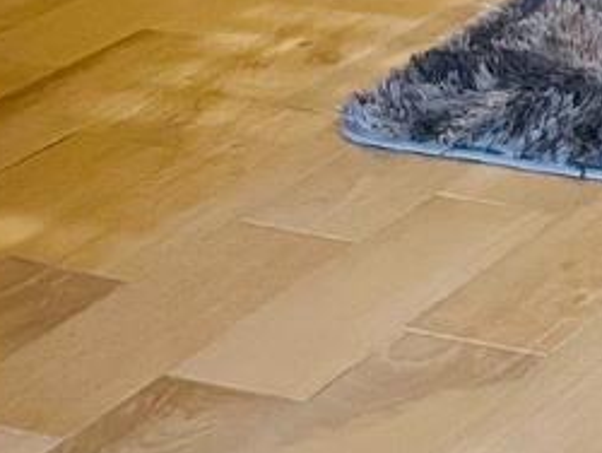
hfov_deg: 11.9
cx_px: 1002
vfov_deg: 8.3
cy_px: -830
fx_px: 2716
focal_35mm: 156
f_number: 1.6
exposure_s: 1/60
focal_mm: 4.2
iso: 160
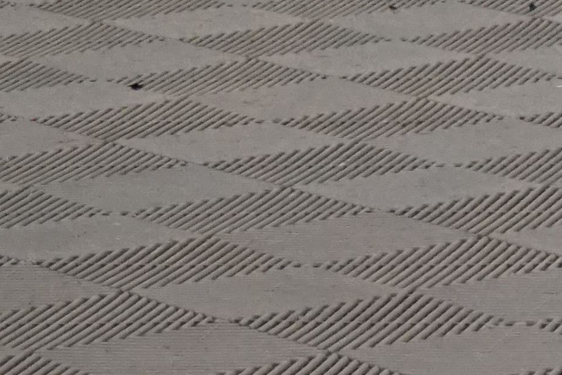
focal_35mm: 361
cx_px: 1567
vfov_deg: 3.7
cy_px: -765
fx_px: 5637
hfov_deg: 5.4
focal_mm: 57
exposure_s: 1/80
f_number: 13
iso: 6400
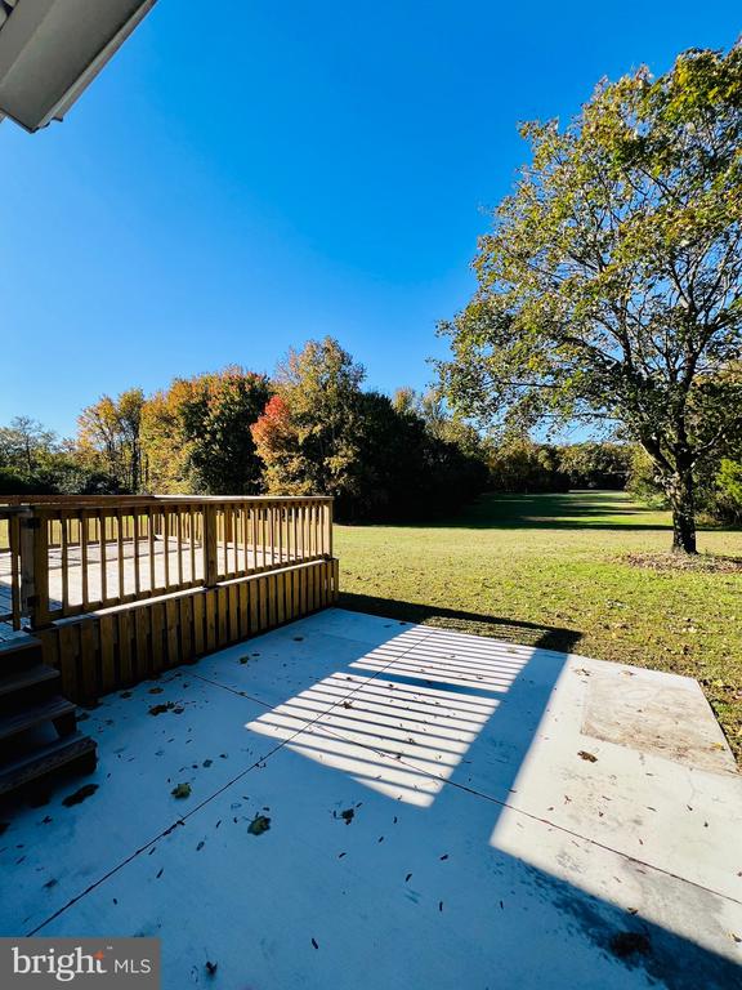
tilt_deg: -0.9
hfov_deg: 89.9
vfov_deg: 106.2
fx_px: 372
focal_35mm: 13
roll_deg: -0.5
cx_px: 371
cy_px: 495
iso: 32
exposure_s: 1/896
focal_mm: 1.57
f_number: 1.8
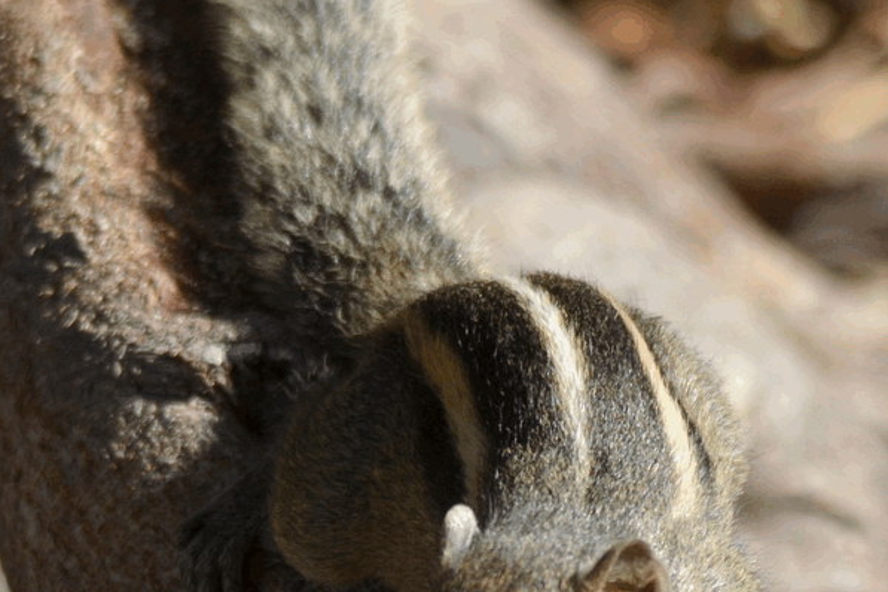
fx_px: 21187
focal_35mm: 859
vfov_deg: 1.6
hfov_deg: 2.4
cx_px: 444
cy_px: 393
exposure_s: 1/640
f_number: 6.3
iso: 250
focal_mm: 380
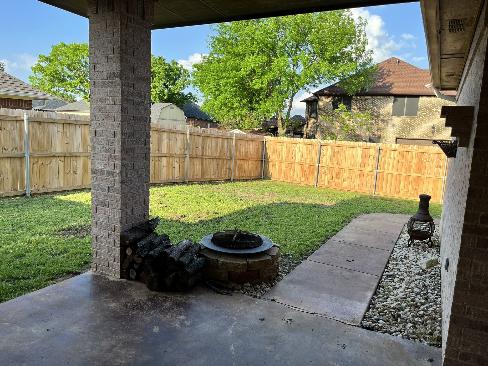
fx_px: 367
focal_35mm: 26
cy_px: 183
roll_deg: -2.4
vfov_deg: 53.1
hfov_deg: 67.3
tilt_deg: -7.0
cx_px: 244
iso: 50
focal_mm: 5.1
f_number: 1.6
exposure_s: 1/891
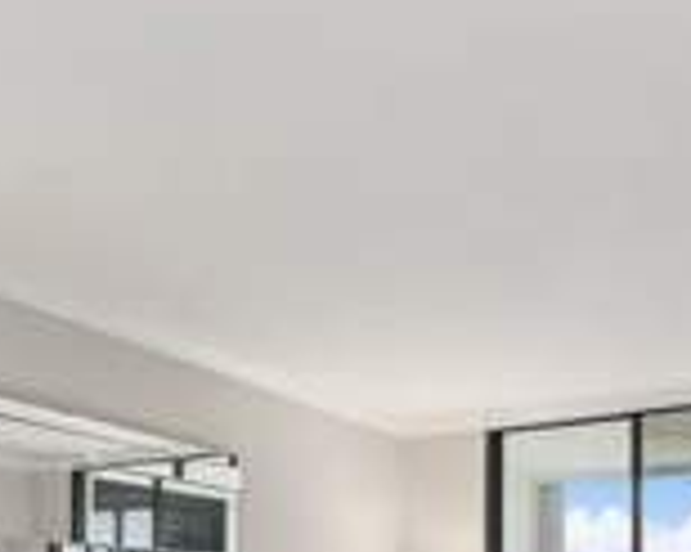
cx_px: 503
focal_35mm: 41
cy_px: 622
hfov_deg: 43.6
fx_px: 838
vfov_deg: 31.8
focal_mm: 14
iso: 100
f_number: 8
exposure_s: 1/3.33
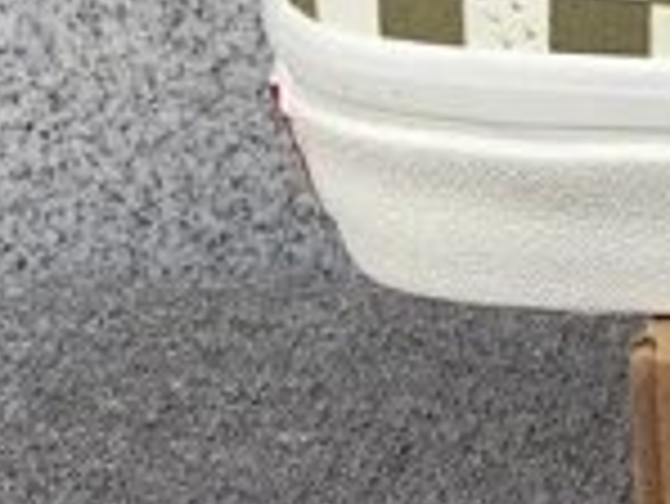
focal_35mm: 133
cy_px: 270
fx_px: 2576
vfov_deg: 11.2
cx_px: 1277
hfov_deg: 13.1
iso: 25
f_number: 2.4
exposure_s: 1/116
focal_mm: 3.3
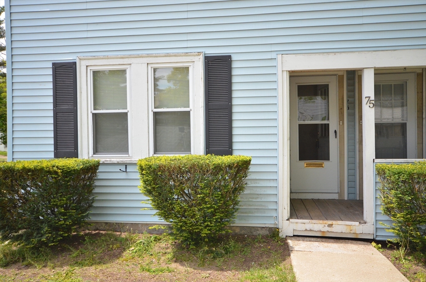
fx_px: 354
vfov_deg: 43.4
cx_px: 213
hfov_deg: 62.0
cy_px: 141
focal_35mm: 30
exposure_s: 1/1250
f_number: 6.3
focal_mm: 20
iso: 1000
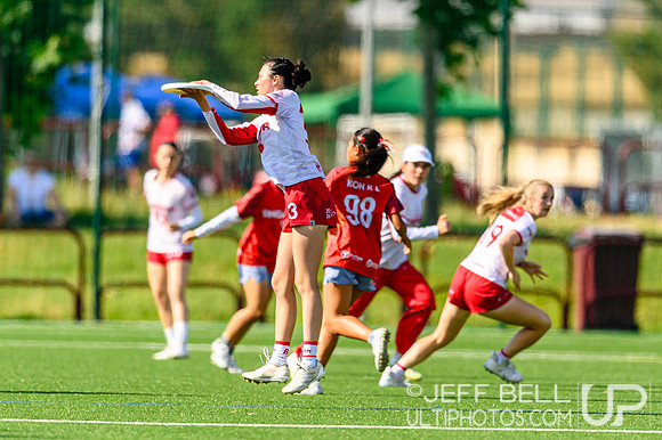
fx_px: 11191
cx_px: 342
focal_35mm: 609
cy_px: 181
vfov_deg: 2.3
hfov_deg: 3.4
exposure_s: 1/1600
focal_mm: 400
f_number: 3.2
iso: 100
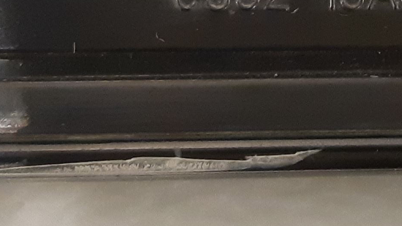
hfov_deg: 31.1
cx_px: 410
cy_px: -87
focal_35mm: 62
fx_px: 661
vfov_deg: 17.8
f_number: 1.7
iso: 400
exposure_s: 1/25
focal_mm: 3.93
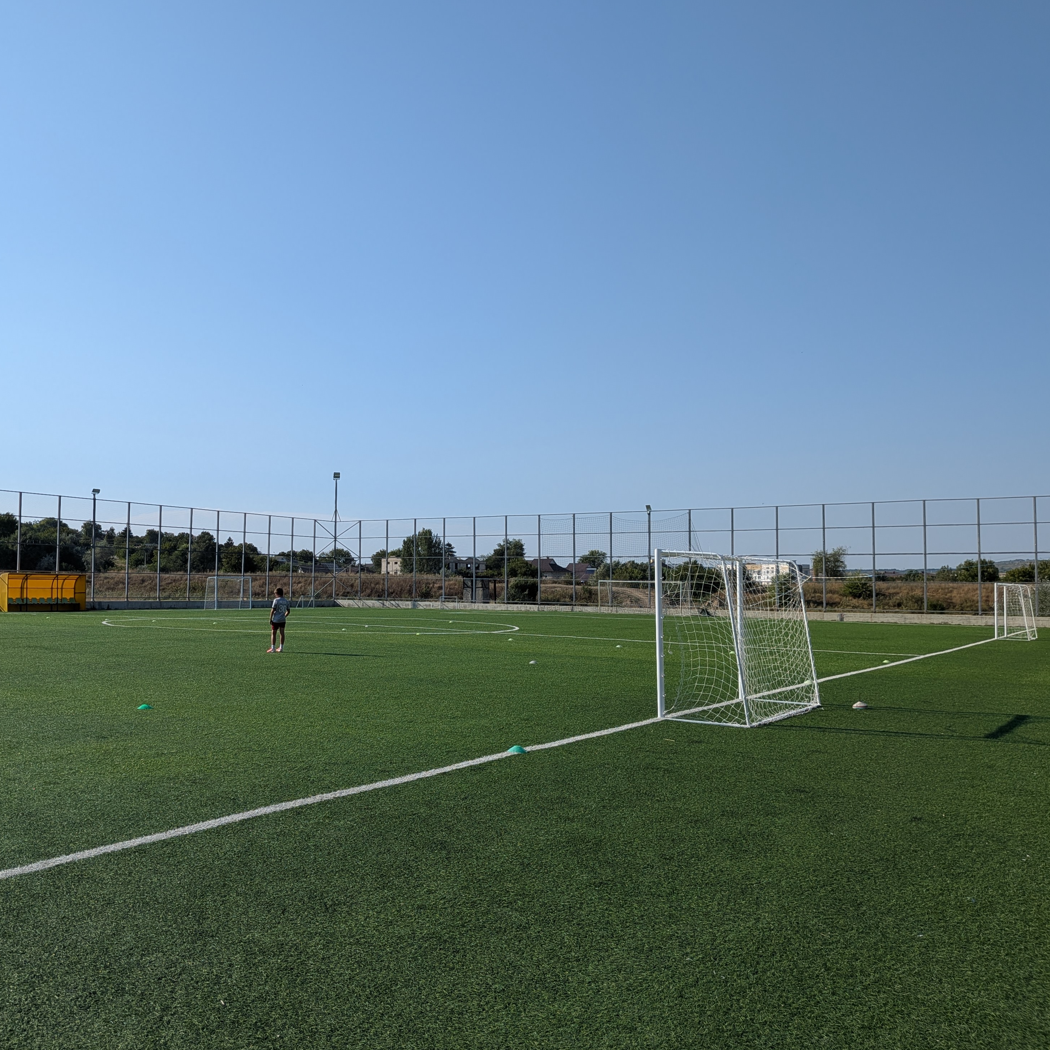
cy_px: 533
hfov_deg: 55.0
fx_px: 995
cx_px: 392
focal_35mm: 29
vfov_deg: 55.6
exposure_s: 1/1976
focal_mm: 4.53
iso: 24
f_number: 1.7
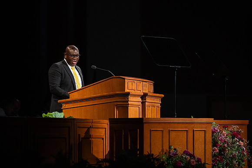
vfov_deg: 7.6
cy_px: 84
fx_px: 1265
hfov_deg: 11.4
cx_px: 126
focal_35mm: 181
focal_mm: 180
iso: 2500
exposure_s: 1/320
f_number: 2.8
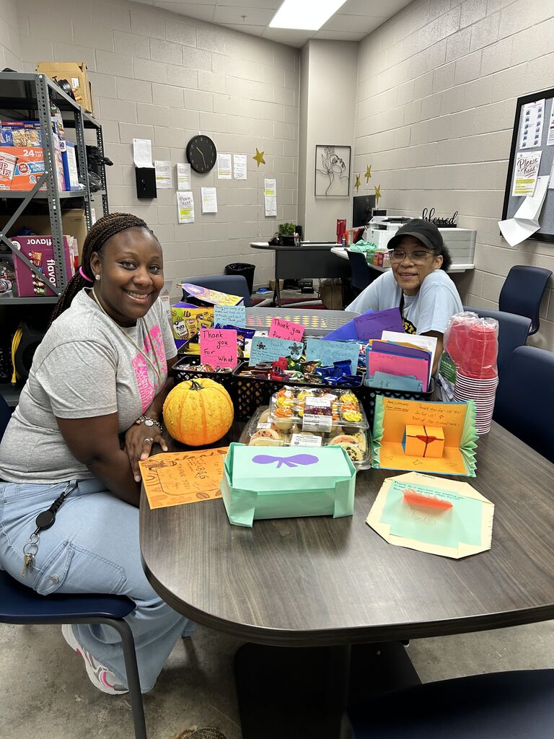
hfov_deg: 53.1
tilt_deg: -18.9
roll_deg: -1.9
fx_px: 555
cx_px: 277
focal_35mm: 26
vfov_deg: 67.3
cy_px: 370
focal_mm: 5.7
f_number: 1.5
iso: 125
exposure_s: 1/120
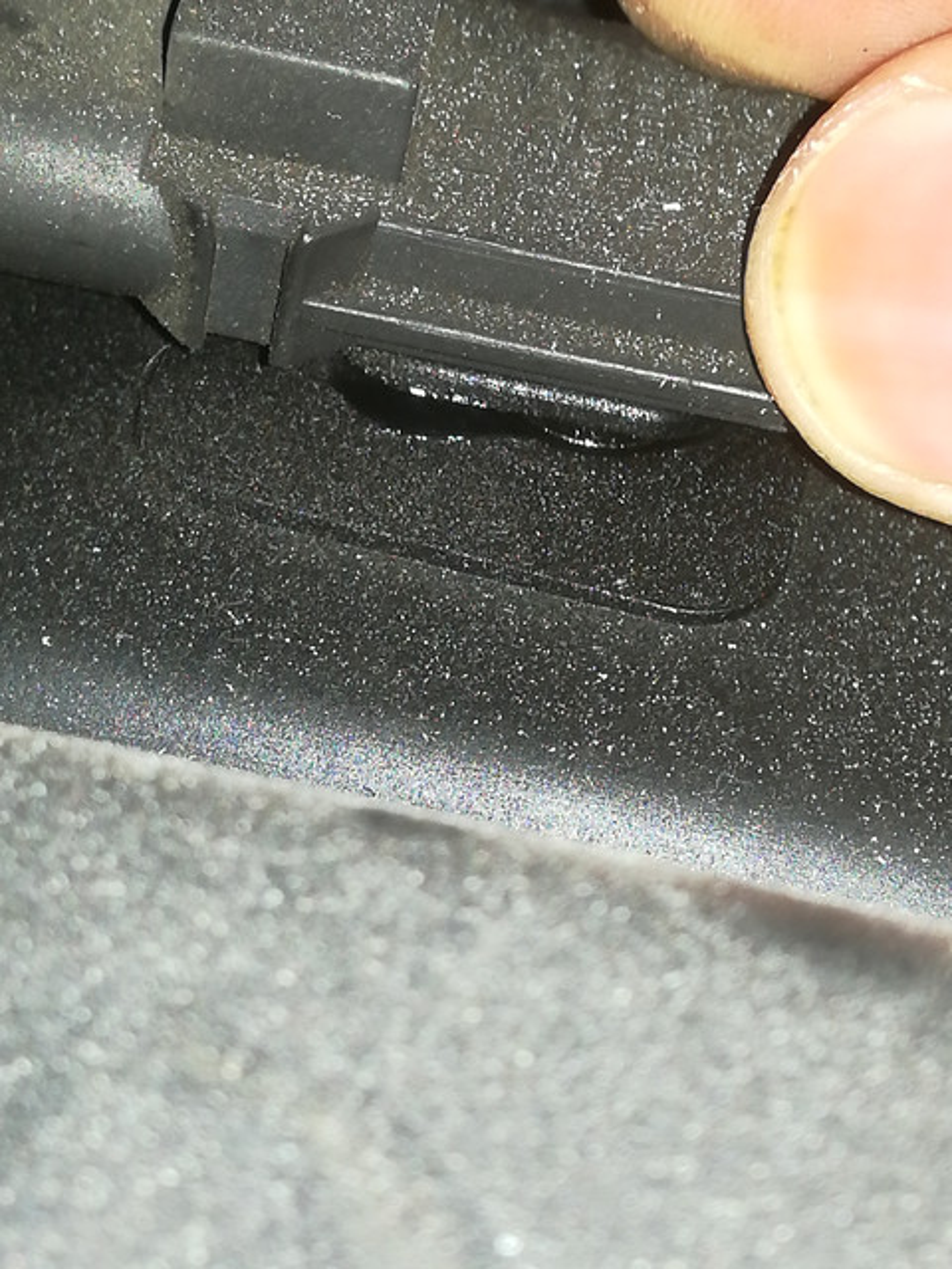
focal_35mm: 76
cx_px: 476
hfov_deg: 19.4
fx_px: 2787
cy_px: 634
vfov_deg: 25.7
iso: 320
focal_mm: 3.83
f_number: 2.2
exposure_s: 1/33.3
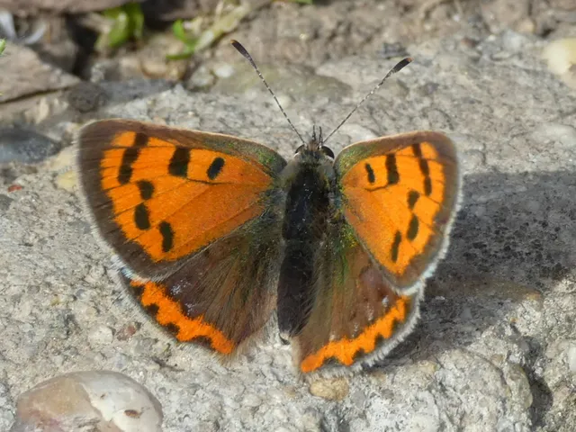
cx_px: 288
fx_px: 2030
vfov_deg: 12.1
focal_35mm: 122
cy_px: 216
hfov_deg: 16.1
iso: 80
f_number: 5.1
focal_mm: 21.9
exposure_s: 1/100
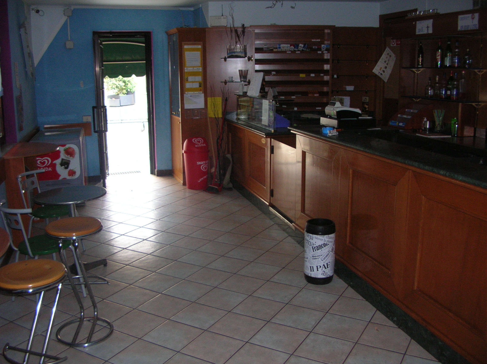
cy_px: 182
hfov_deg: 52.7
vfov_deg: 40.6
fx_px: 492
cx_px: 244
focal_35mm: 35
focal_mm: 5.8
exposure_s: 1/30
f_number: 2.8
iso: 101
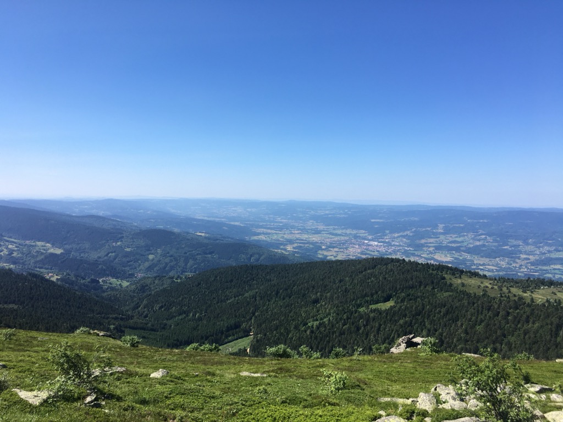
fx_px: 472
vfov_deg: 48.2
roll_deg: -1.4
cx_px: 282
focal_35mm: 29
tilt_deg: -0.6
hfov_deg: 61.7
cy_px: 211
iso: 25
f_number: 2.2
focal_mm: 4.15
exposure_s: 1/986
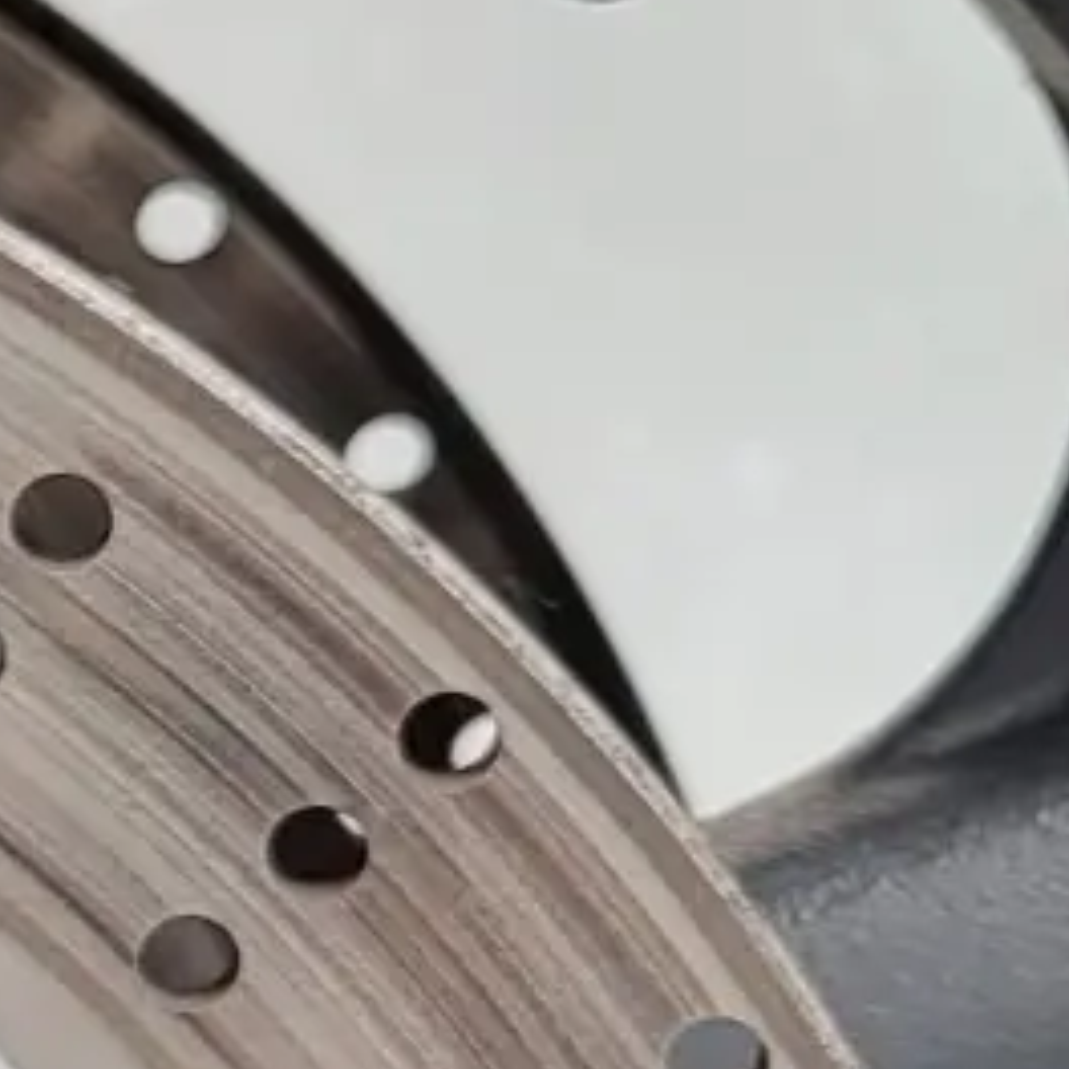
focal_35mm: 167
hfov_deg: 9.5
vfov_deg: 10.3
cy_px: 1195
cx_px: -1393
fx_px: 5835
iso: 160
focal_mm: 5.4
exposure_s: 1/100
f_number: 1.8
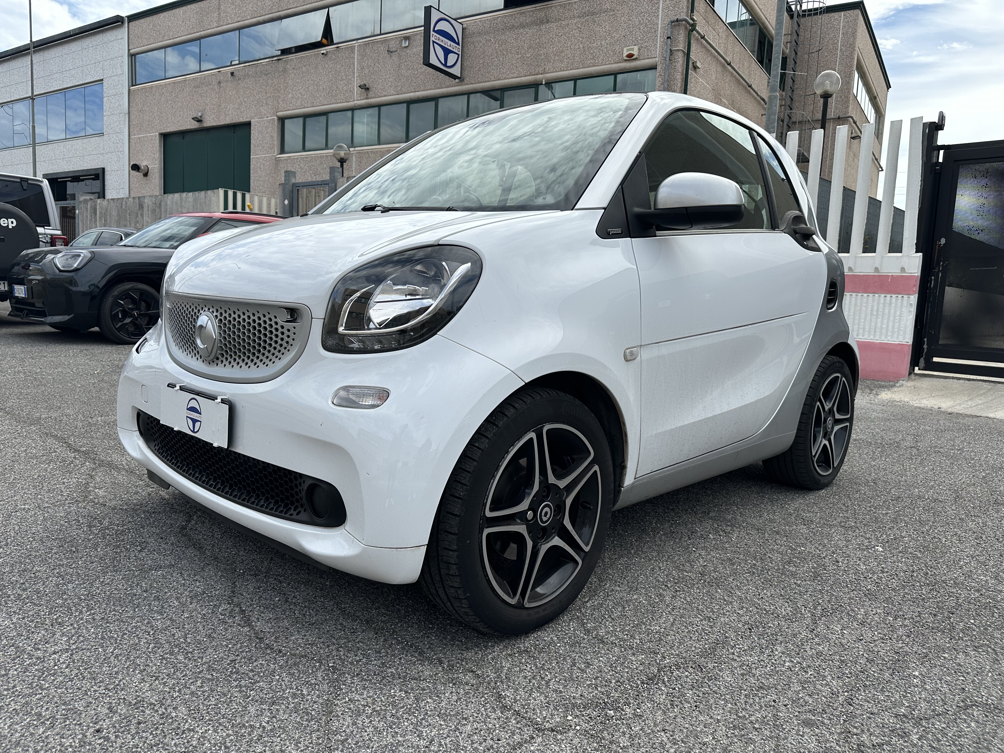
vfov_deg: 56.8
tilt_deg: -7.0
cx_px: 502
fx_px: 696
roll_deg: -3.0
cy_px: 376
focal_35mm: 24
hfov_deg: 71.6
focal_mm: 6.86
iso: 80
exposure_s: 1/3717
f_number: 1.78
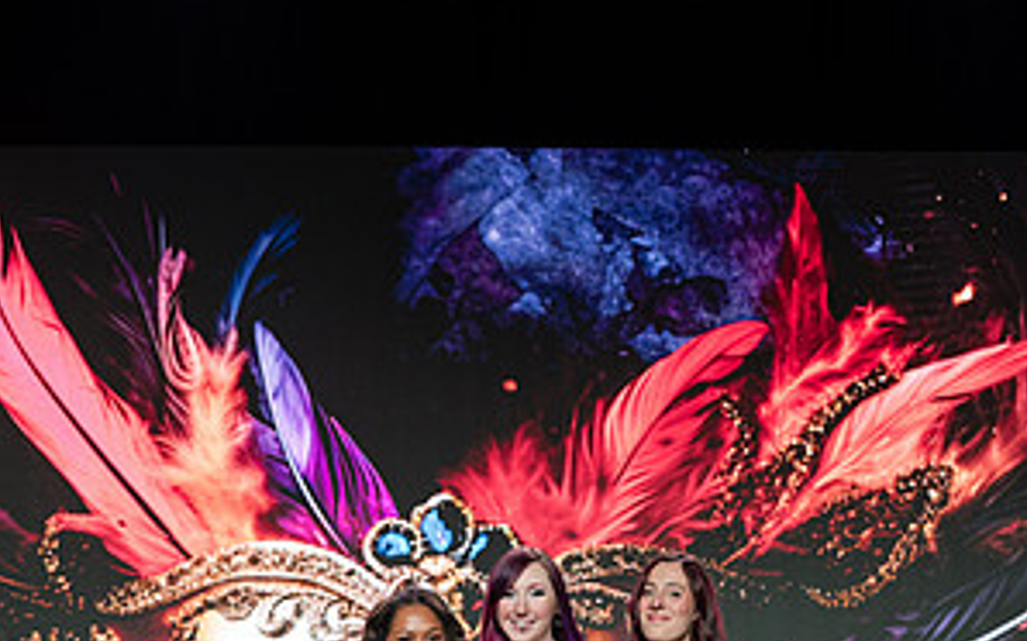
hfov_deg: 26.8
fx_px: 2154
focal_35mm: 77
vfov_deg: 16.4
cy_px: 724
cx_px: 514
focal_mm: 50
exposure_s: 1/160
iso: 800
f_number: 2.8
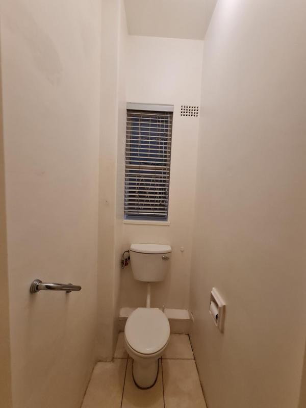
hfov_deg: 89.9
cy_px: 204
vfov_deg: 106.2
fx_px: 153
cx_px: 153
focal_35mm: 13
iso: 200
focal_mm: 2.2
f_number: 2.2
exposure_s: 1/50
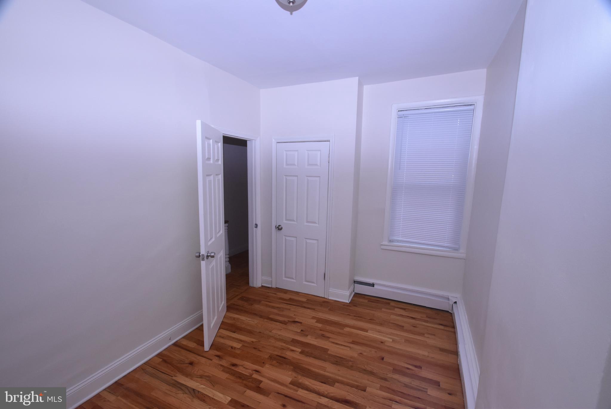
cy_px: 204
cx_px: 306
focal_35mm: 15
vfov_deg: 77.4
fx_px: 255
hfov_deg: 100.4
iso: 900
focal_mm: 10
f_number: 13
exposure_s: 1/60
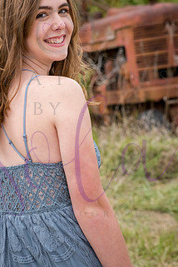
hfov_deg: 8.2
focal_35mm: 168
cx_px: 58
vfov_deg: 12.2
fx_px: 1246
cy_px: 107
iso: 800
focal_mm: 120
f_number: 9
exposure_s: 1/200
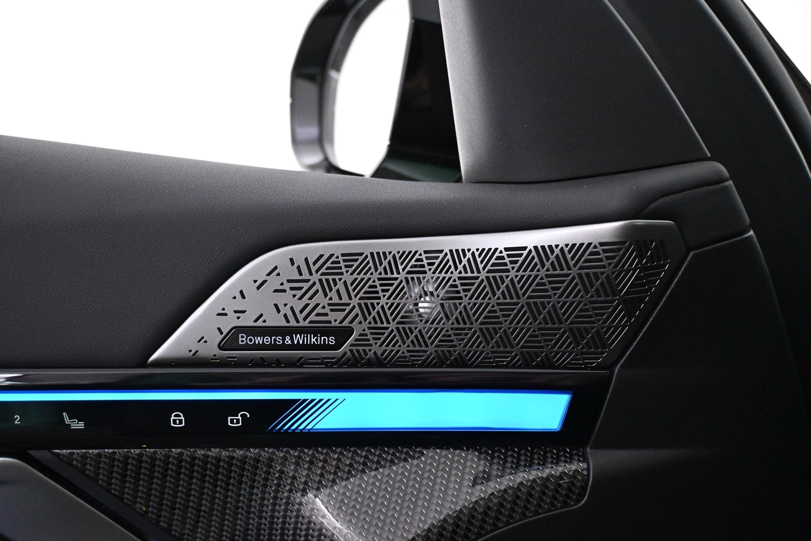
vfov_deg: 40.8
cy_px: 270
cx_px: 406
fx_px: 726
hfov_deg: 58.3
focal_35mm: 32
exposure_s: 1/80
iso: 4000
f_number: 4
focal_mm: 21.5
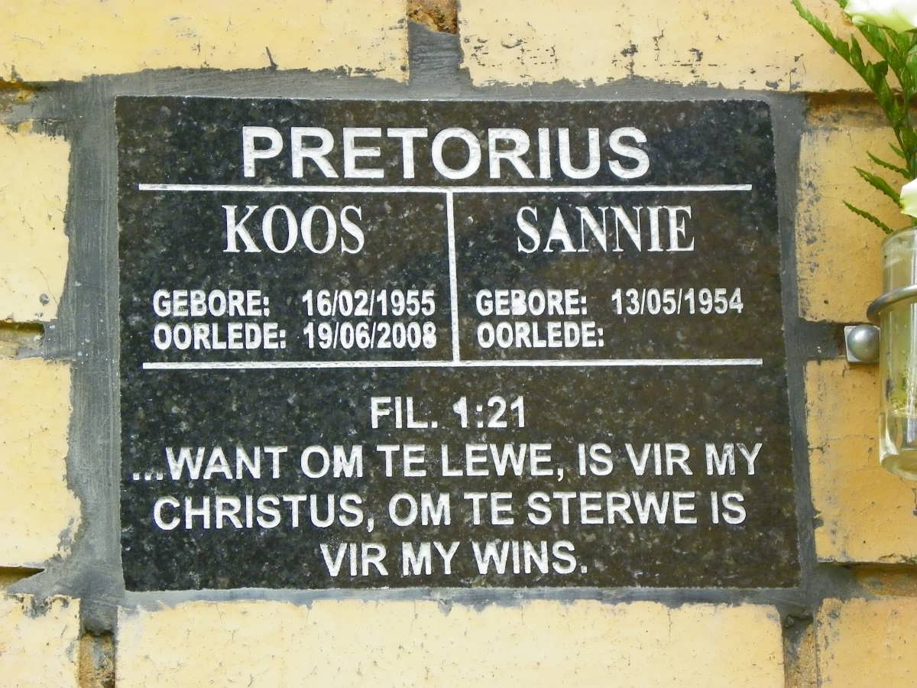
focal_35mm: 133
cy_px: 344
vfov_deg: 11.1
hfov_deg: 14.8
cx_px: 458
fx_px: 3523
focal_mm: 23.6
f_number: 4.5
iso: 200
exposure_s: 1/60
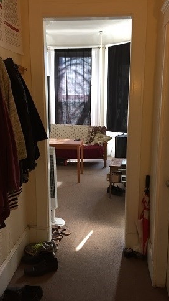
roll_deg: -1.1
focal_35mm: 32
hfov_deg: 36.7
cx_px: 87
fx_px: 255
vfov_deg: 61.0
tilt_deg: -10.7
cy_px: 149
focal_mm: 4.15
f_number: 2.2
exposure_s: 1/30
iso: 80
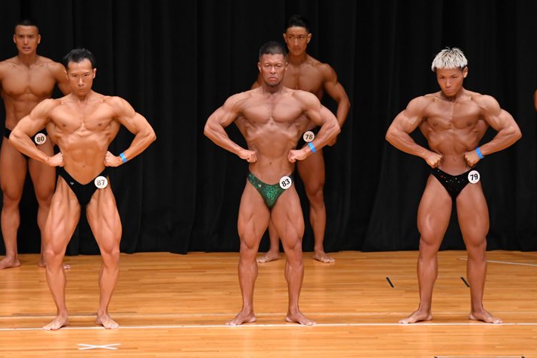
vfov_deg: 5.2
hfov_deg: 7.9
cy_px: 179
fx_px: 3907
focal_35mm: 262
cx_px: 255
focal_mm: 160
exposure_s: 1/400
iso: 4000
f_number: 5.6
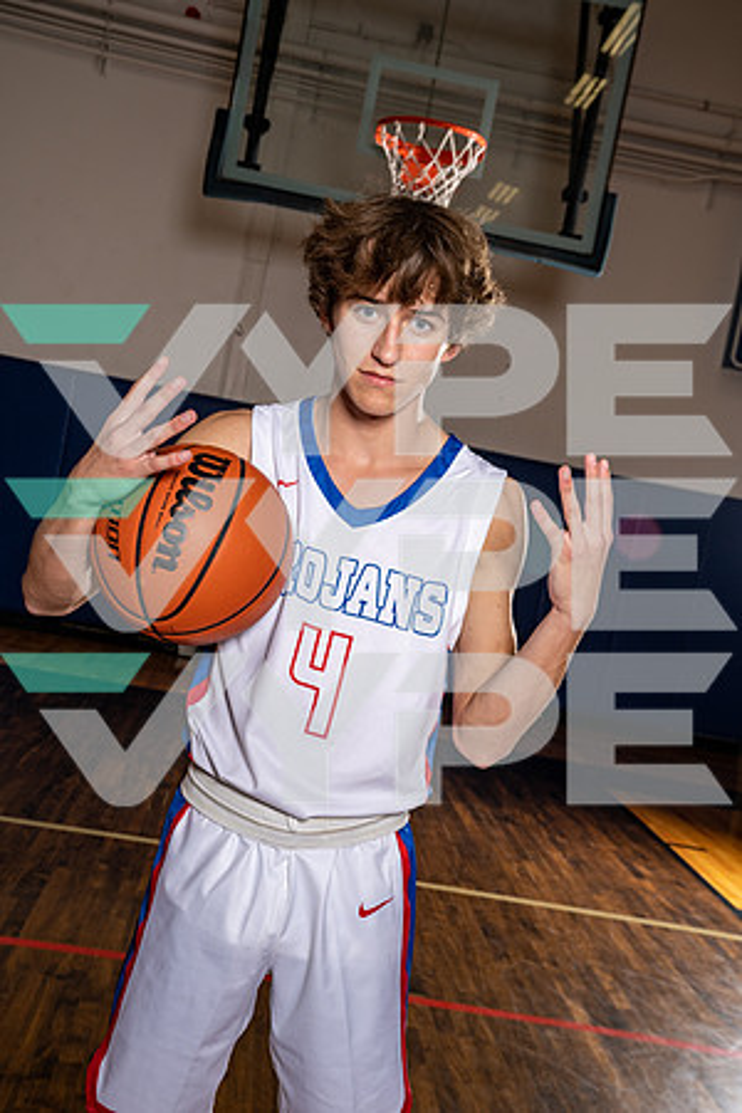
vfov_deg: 47.4
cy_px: 556
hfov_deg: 32.6
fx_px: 1267
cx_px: 371
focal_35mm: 41
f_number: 8
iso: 320
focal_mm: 41
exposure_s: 1/250
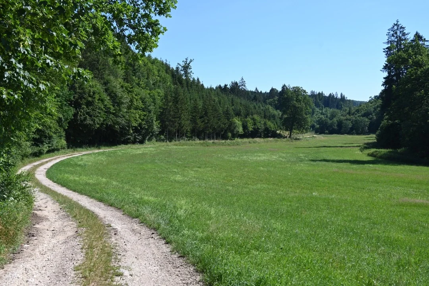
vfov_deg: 35.1
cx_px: 214
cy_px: 143
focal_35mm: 38
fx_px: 453
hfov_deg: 50.7
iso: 100
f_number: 7.1
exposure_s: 1/320
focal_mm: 38
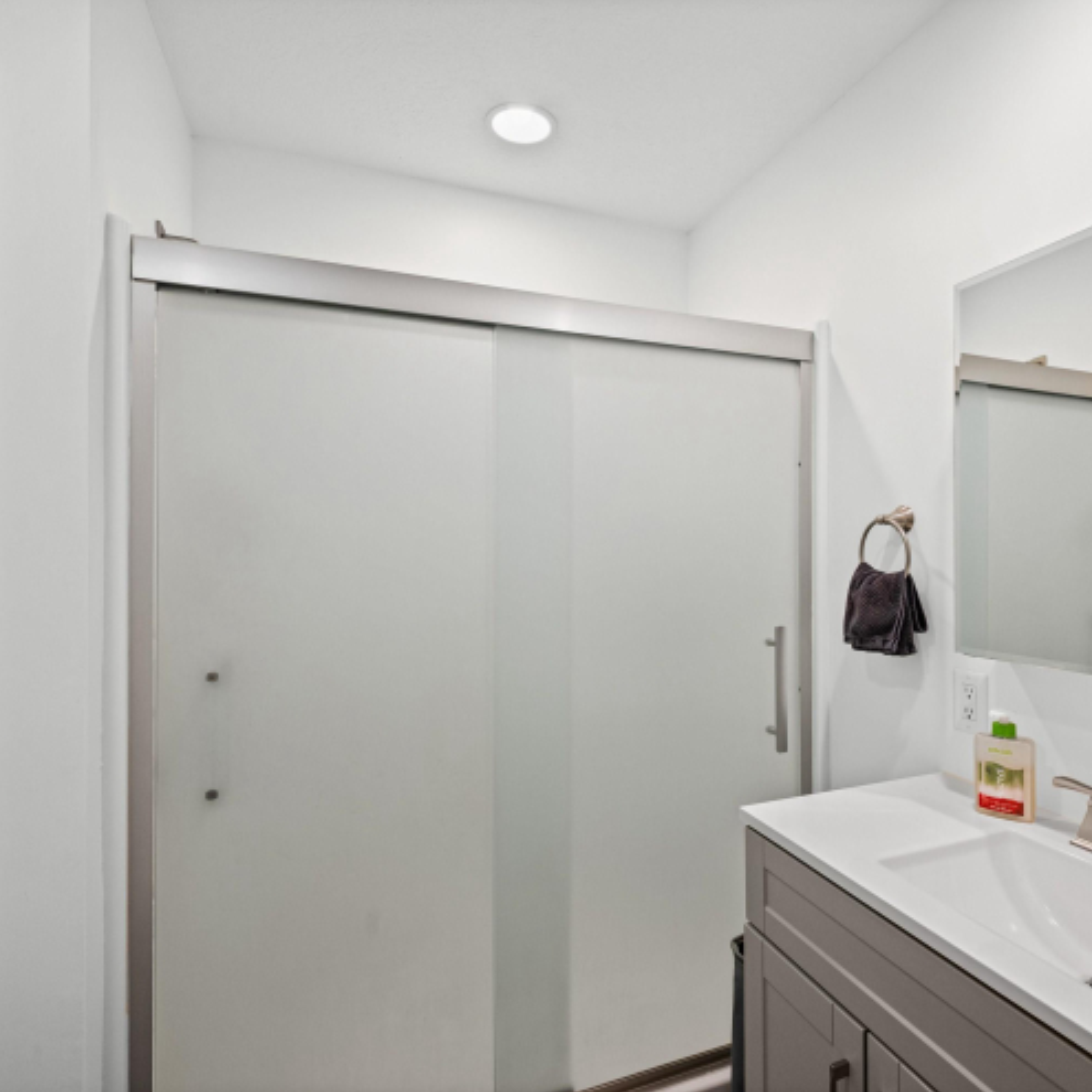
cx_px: 621
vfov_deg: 80.7
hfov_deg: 80.3
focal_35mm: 18
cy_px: 547
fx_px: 642
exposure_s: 1/25
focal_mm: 14
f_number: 6.3
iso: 1100
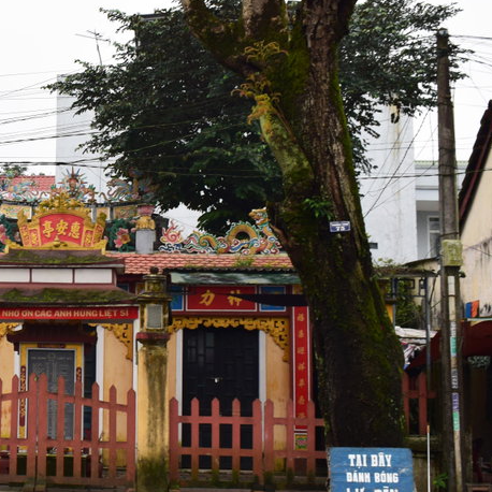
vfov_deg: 24.6
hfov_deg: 23.2
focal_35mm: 70
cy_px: 244
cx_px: -43
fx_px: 1127
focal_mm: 21
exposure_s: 1/30
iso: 400
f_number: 7.1
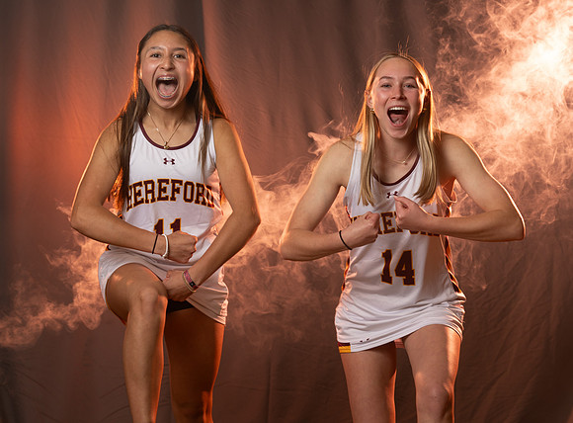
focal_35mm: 129
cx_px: 335
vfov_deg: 11.4
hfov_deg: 15.4
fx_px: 2122
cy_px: 242
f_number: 5.6
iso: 125
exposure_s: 1/200
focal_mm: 86
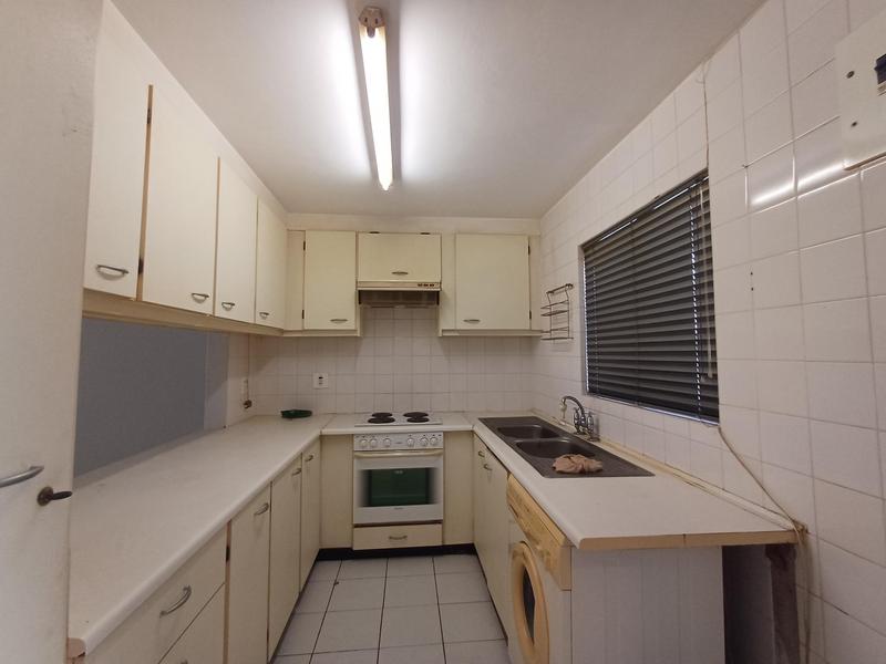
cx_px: 443
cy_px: 332
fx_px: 410
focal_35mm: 16
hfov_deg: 94.5
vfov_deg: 78.1
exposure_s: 1/50
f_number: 2.2
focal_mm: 1.64
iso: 100
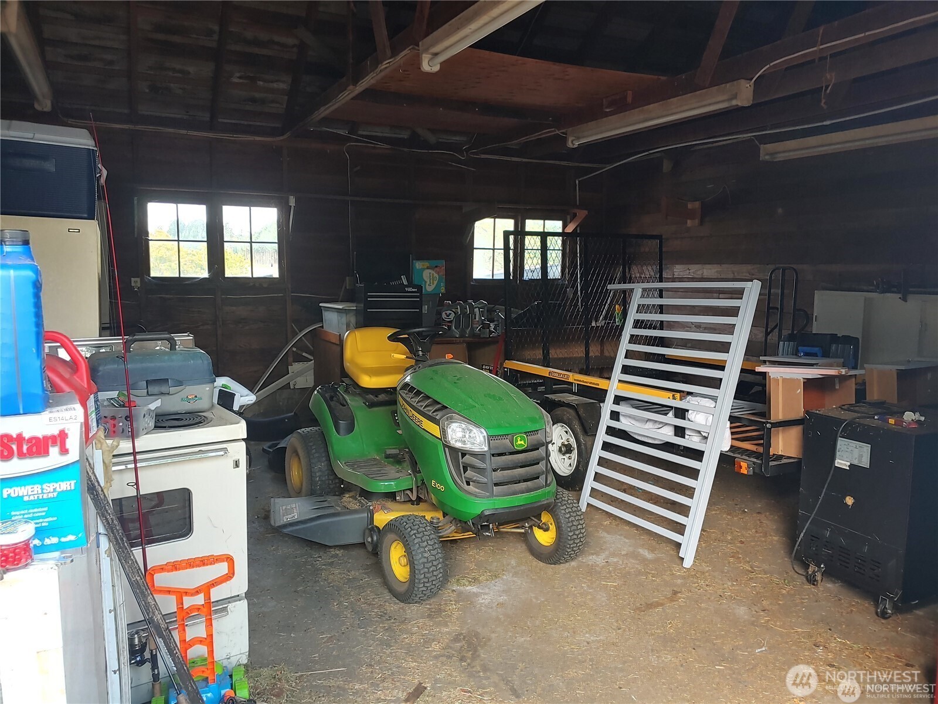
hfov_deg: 69.4
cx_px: 469
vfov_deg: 54.9
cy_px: 352
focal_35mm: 25
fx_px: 677
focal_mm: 4.23
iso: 50
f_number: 1.5
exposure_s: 1/60
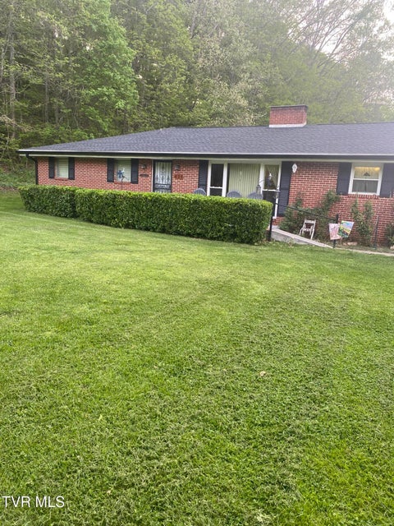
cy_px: 263
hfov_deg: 53.1
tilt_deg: -10.6
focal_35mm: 26
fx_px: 395
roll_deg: -2.2
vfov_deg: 67.3
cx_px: 197
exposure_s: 1/121
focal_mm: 4.25
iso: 80
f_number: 1.8
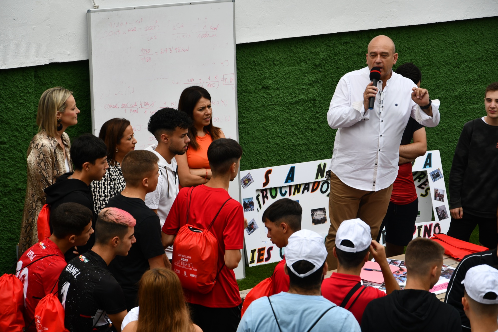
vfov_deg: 10.7
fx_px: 1771
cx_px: 250
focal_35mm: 128
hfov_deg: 16.0
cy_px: 167
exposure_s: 1/250
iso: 200
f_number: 6.3
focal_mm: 85
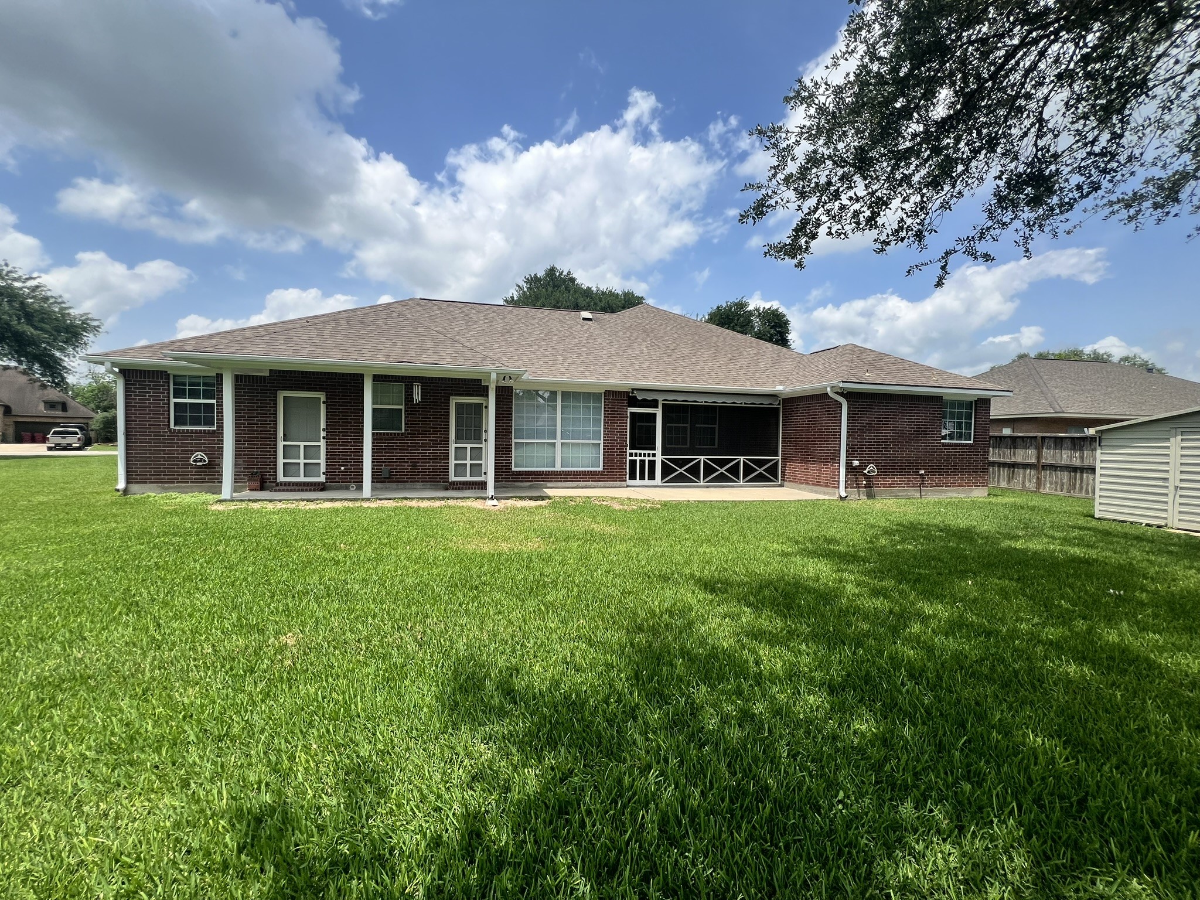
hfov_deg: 106.2
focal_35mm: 13
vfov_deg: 89.9
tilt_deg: -2.1
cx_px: 600
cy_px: 450
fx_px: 451
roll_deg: -1.5
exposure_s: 1/1623
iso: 32
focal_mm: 1.57
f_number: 1.8
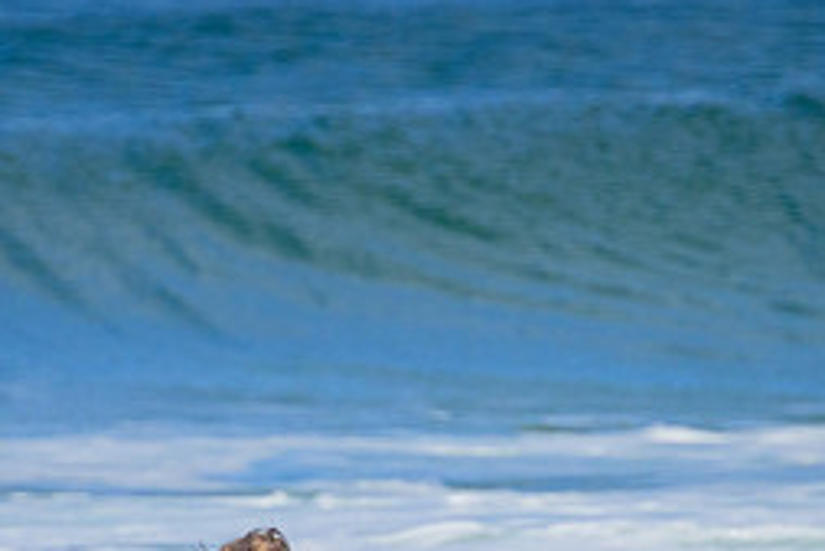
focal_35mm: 1832
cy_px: 595
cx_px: 476
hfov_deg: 1.1
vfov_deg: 0.8
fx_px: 42006
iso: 1400
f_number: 11
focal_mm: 800
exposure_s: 1/1600
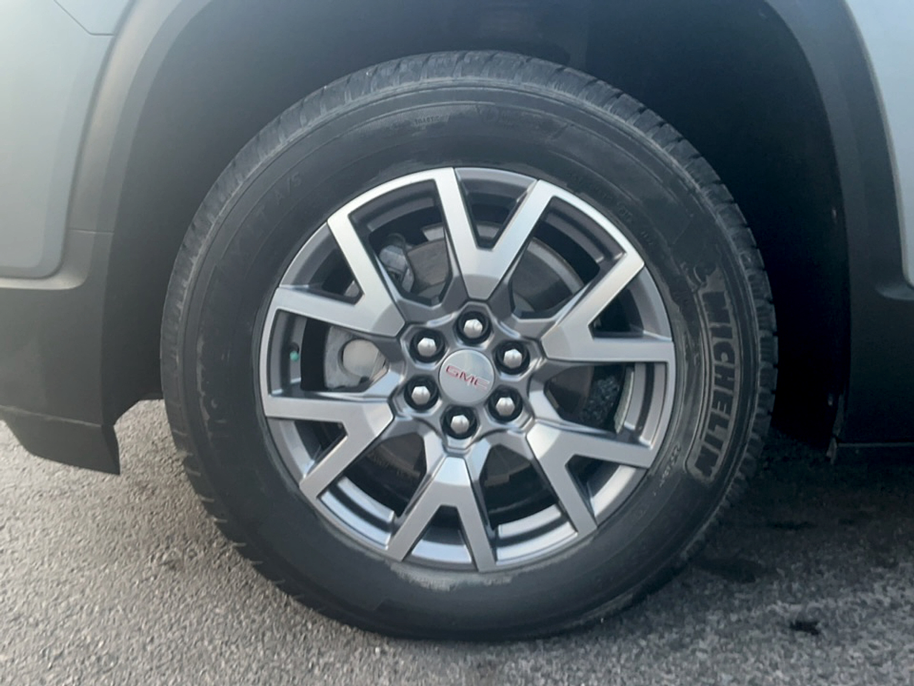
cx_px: 457
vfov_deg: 46.8
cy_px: 343
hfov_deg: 60.0
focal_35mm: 30
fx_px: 792
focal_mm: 3
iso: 50
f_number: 1.8
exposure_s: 1/60
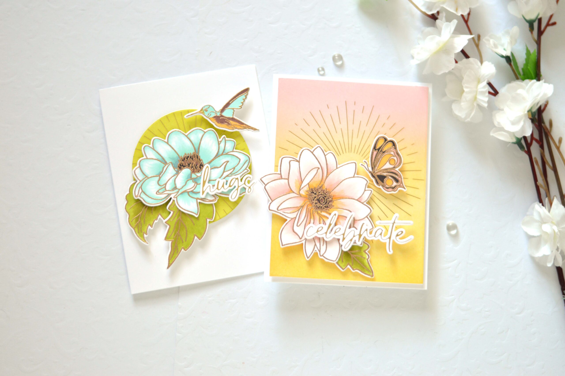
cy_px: 188
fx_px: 1176
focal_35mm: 75
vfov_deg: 18.1
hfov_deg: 27.0
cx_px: 282
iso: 200
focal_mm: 50
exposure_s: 1/50
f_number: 1.8
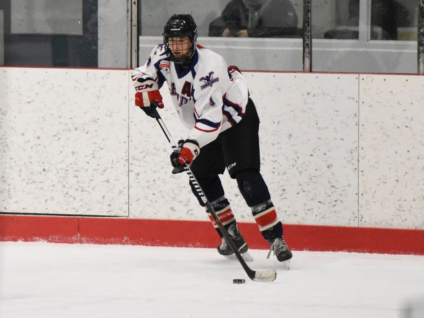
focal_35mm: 536
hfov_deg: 3.7
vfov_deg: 2.8
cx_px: 58
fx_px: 6564
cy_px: 152
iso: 6400
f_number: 2.8
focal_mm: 200
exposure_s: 1/1000
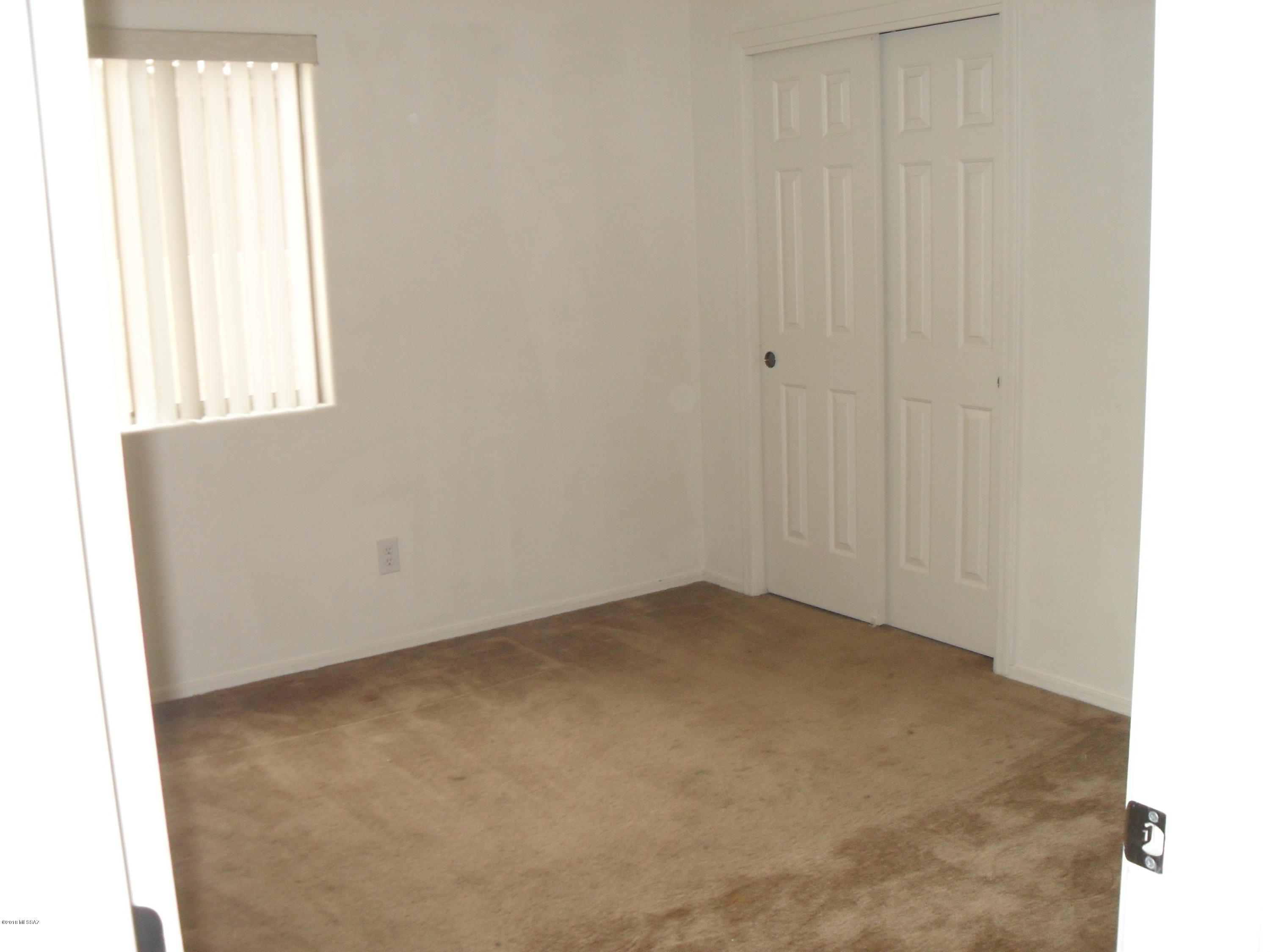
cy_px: 476
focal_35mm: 35
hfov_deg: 52.6
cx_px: 635
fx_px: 1284
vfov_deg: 40.7
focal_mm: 6.2
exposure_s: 1/45
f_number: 2.8
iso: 200
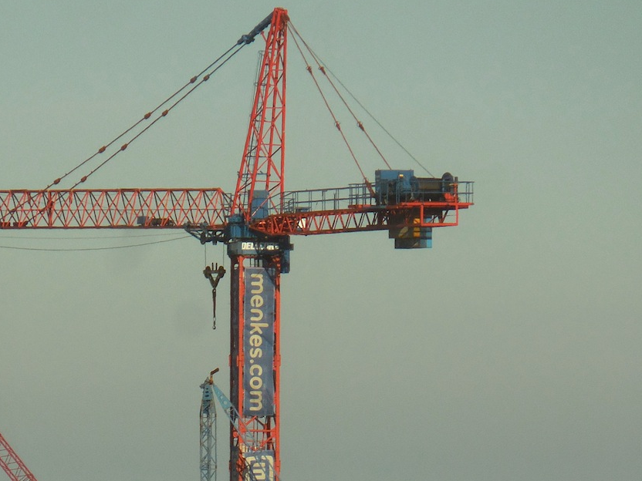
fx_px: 10034
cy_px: 402
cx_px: 191
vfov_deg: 2.7
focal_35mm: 541
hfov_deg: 3.7
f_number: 6.3
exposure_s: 1/200
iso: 125
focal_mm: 54
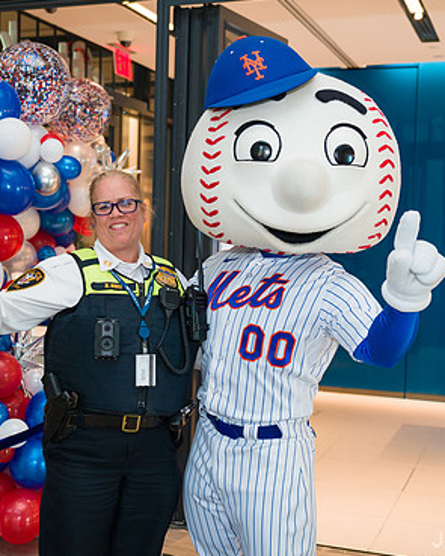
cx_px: 139
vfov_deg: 33.6
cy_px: 289
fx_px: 922
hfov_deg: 26.9
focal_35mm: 56
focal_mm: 38
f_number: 4
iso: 500
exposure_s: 1/200
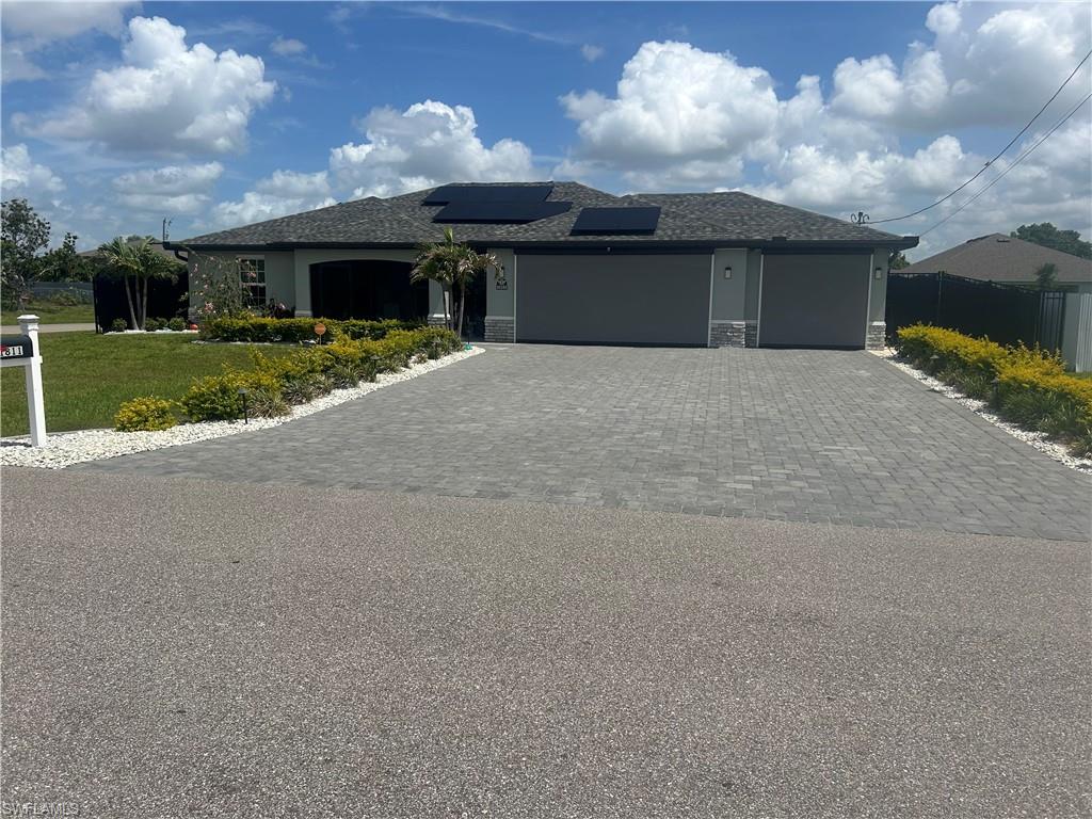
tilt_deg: -5.2
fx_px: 820
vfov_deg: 53.1
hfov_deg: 67.3
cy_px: 410
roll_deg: +2.1
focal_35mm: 26
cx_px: 546
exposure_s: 1/6993
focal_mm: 5.7
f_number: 1.5
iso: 50
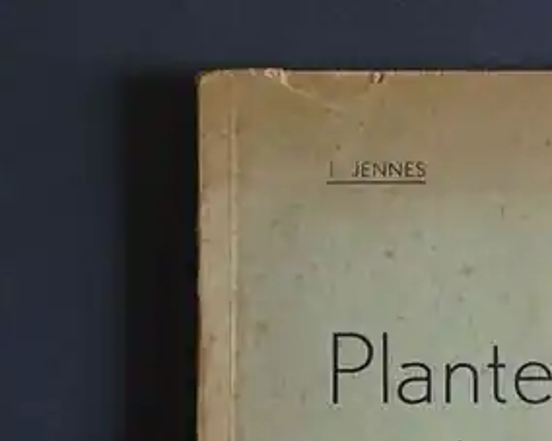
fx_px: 1078
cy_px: 581
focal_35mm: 66
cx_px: 513
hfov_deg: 27.5
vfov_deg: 20.9
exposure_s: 1/30
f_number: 3.5
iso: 320
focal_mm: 4.1
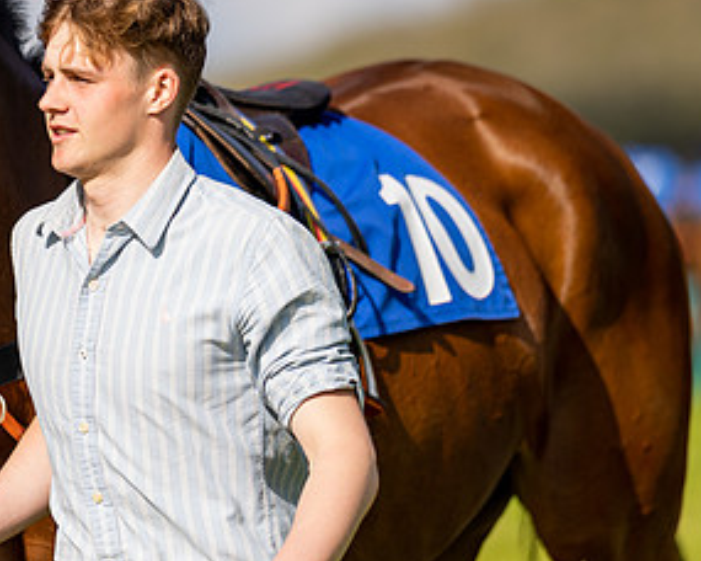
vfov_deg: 4.3
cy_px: 159
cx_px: 134
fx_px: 7427
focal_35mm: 358
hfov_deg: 5.4
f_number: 2
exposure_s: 1/4000
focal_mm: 135
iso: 50
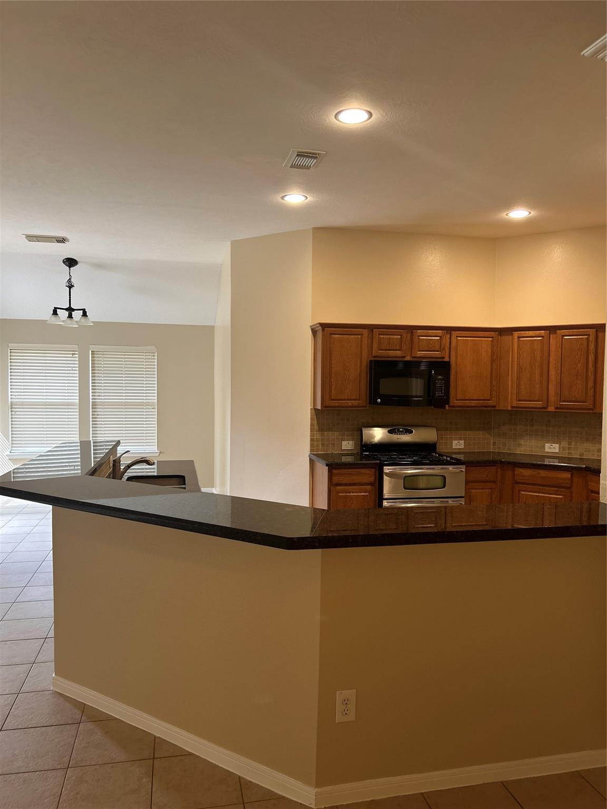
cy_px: 404
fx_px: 608
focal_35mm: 26
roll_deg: -0.5
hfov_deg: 53.1
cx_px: 304
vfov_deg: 67.3
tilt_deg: -2.1
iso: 125
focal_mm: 5.7
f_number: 1.5
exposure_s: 1/60
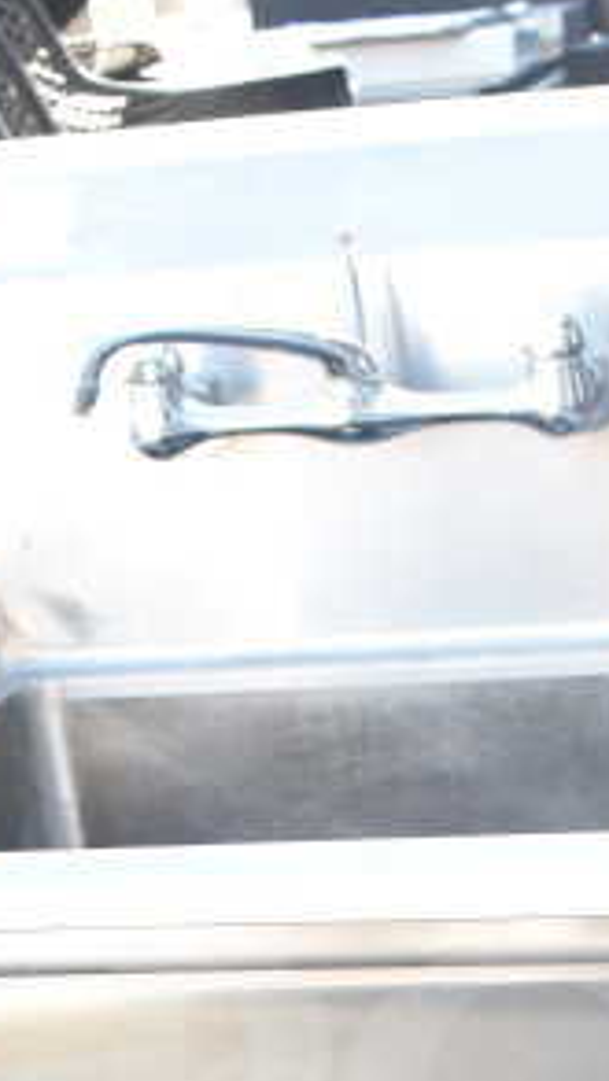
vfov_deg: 18.9
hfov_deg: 11.2
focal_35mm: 108
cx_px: 424
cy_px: 1234
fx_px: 3098
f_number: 4
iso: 200
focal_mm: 22
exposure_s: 1/60
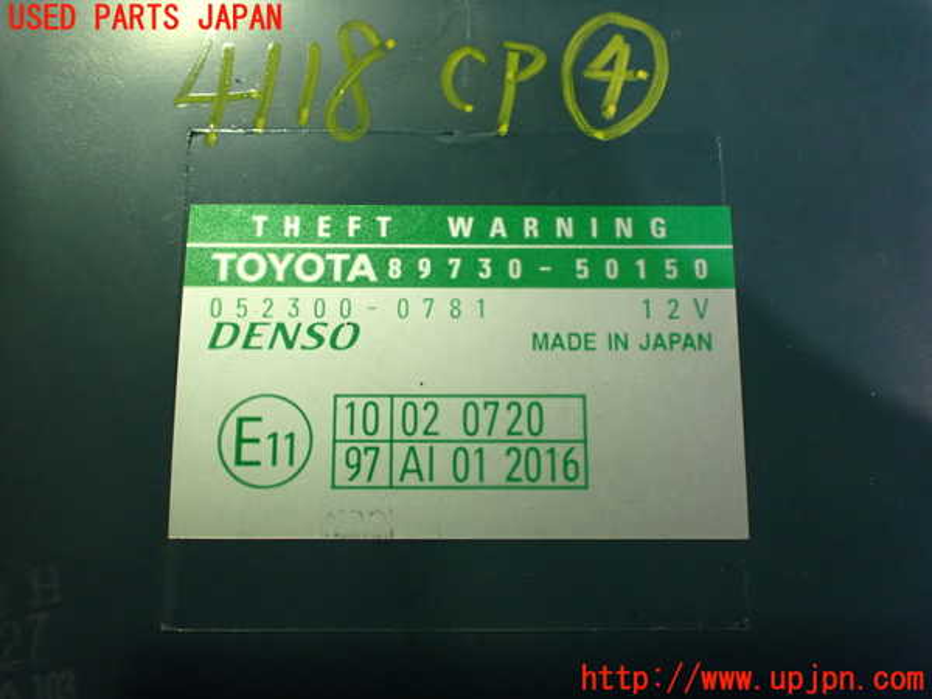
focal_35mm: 30
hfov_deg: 60.0
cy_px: 350
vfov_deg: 46.8
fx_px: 808
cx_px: 466
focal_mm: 5.4
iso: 800
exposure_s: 1/80
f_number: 2.3
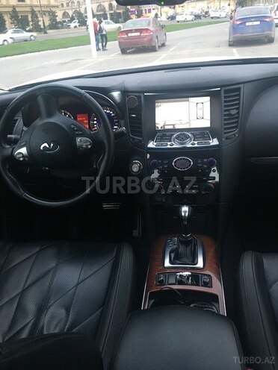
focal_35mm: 29
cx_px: 139
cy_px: 185
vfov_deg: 61.7
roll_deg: +4.6
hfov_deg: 48.2
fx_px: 311
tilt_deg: -26.5
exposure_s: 1/20
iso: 200
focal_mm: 4.15
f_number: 2.2
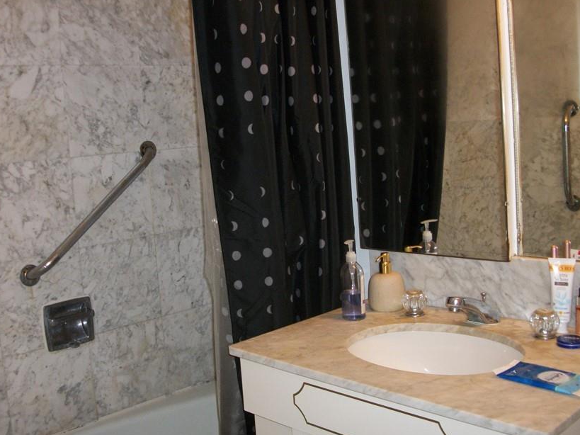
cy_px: 211
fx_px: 670
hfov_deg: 46.6
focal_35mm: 40
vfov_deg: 35.9
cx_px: 242
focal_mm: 5.7
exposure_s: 1/60
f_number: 2.9
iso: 160
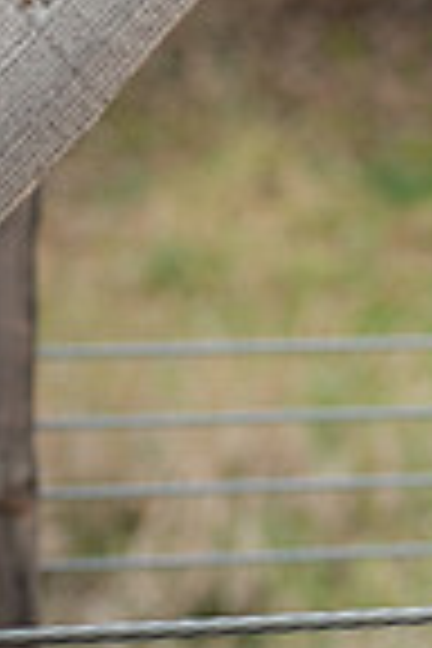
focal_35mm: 378
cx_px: 1156
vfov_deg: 5.4
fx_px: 6803
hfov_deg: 3.6
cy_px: 146
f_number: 3.5
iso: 200
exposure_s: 1/125
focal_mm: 85
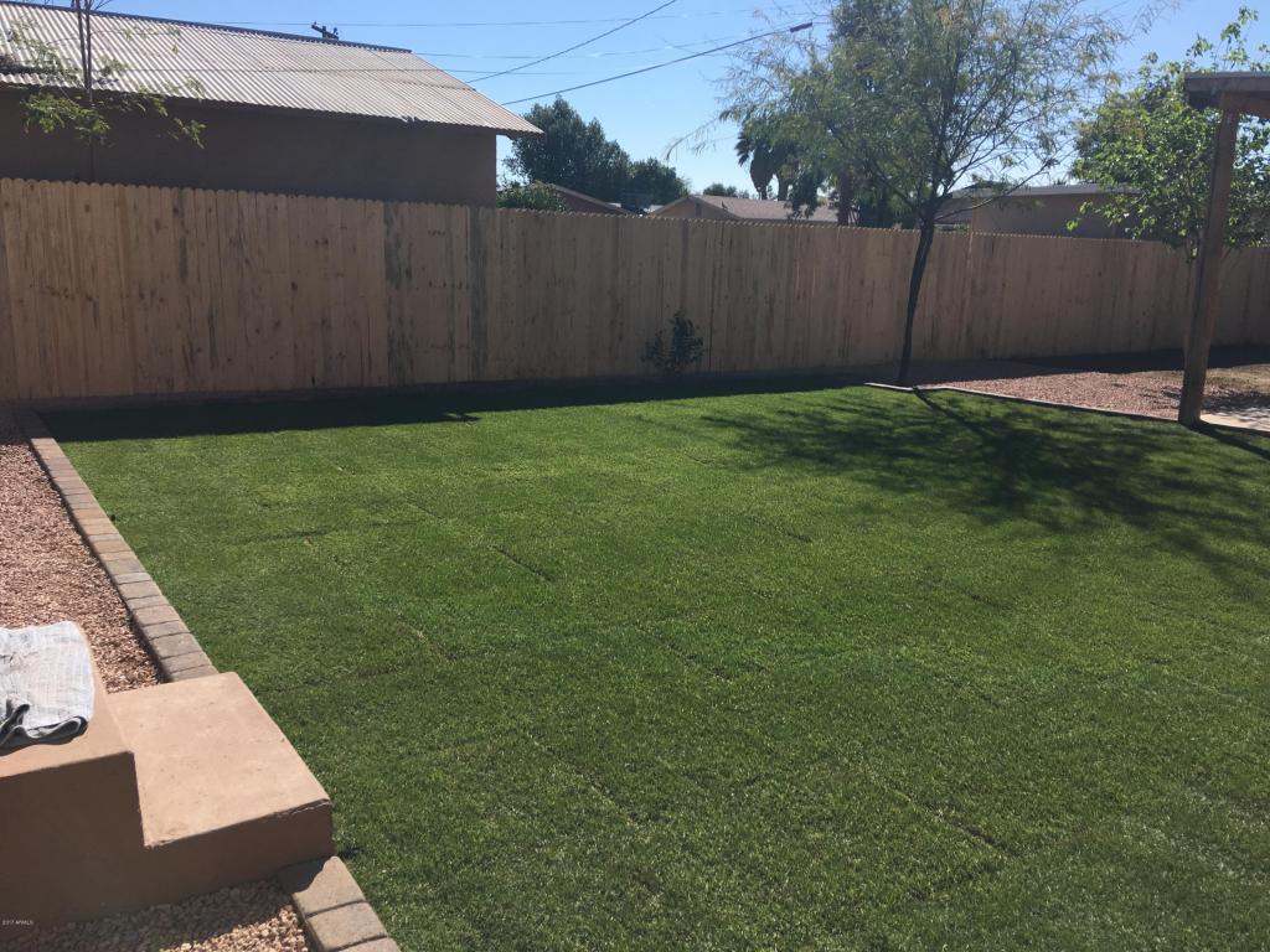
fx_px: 1064
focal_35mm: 29
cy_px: 476
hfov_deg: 61.7
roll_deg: -2.3
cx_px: 635
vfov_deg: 48.2
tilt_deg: -11.6
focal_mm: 4.15
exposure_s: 1/2137
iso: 25
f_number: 2.2
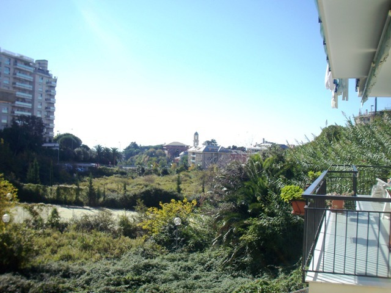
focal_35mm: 38
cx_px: 196
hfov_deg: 49.0
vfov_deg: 37.7
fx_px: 429
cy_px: 146
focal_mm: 6.3
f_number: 3.9
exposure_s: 1/400
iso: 64
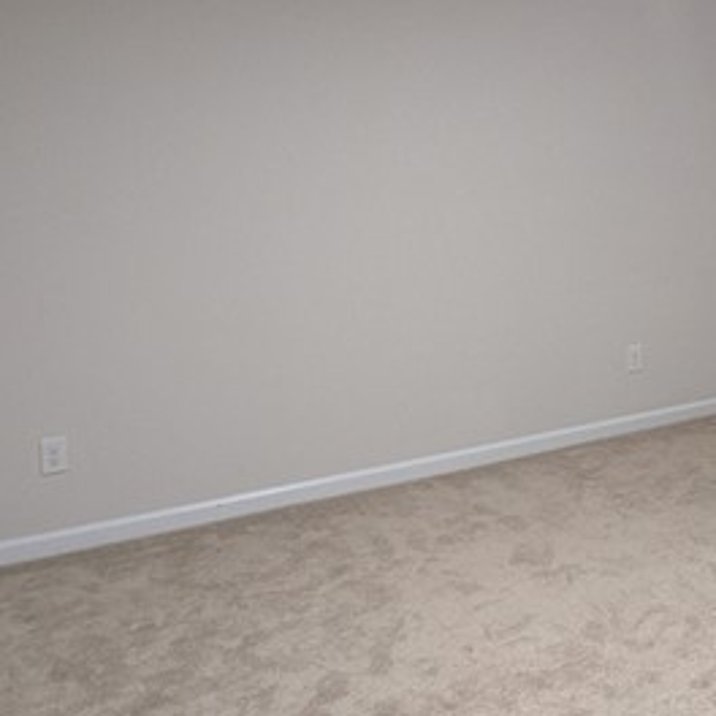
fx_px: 1123
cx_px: 694
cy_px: 168
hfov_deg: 32.8
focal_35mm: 48
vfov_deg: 34.5
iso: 141
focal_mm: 1.85
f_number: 2.2
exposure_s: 1/24
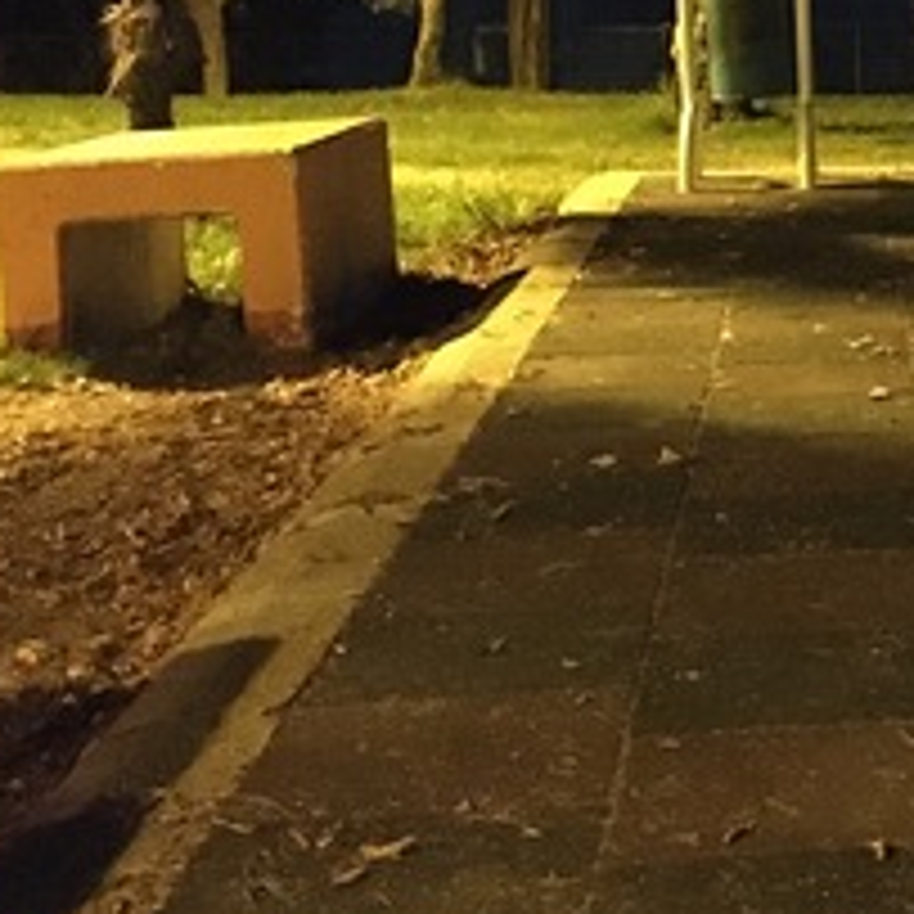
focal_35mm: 87
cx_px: 1054
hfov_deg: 19.0
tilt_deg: -5.2
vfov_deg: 19.7
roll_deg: +1.5
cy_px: 131
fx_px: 2599
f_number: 2.2
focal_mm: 4.15
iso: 2000
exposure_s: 1/17
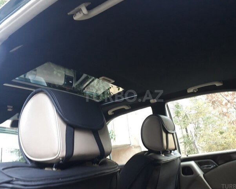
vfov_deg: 50.0
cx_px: 123
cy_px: 96
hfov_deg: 60.4
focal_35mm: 29
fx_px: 203
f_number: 1.9
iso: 160
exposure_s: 1/20
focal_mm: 3.6
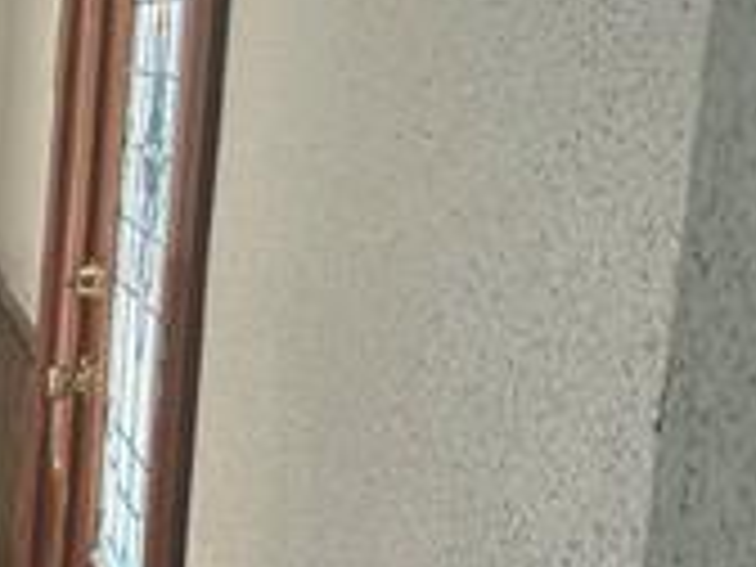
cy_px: 396
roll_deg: -2.0
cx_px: -324
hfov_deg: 18.0
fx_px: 2162
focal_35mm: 99
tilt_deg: -9.7
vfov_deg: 14.9
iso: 64
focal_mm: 5.7
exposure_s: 1/120
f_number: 1.5
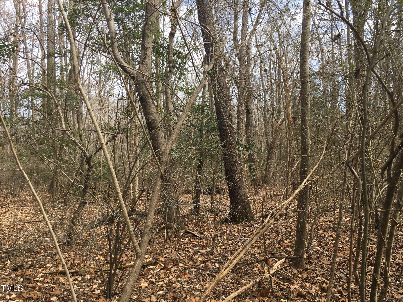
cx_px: 202
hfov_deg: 61.7
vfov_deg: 48.2
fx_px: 338
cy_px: 151
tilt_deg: +1.3
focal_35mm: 29
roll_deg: +2.1
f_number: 2.2
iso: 25
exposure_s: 1/356
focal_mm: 4.15
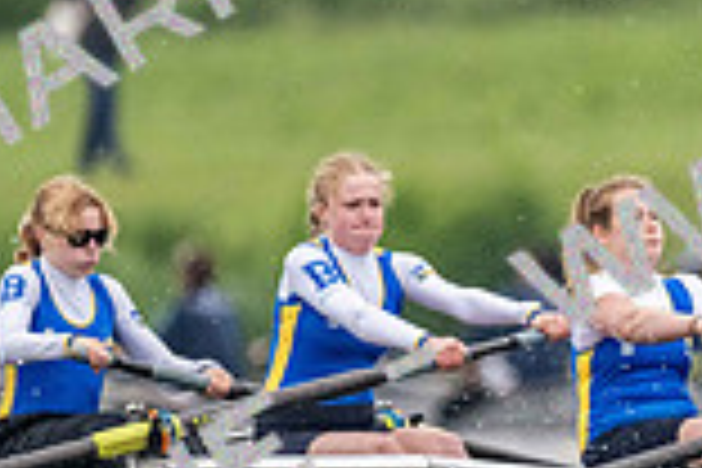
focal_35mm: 2231
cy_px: 340
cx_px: 1066
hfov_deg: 0.9
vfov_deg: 0.6
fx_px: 43501
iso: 2500
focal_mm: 600
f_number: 4
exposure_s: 1/2000
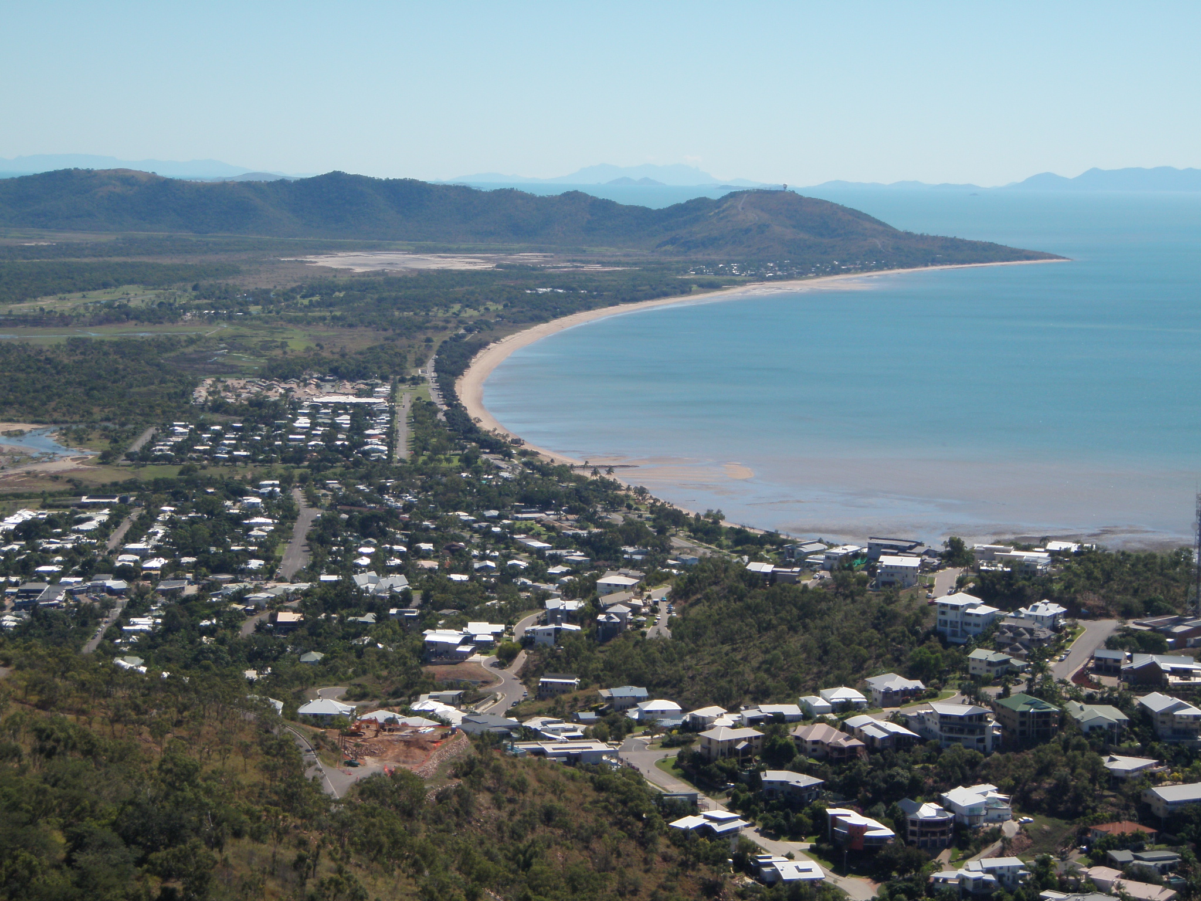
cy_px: 450
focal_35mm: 79
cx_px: 600
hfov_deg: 24.7
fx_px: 2741
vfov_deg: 18.7
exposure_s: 1/500
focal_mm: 14.11
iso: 80
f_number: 5
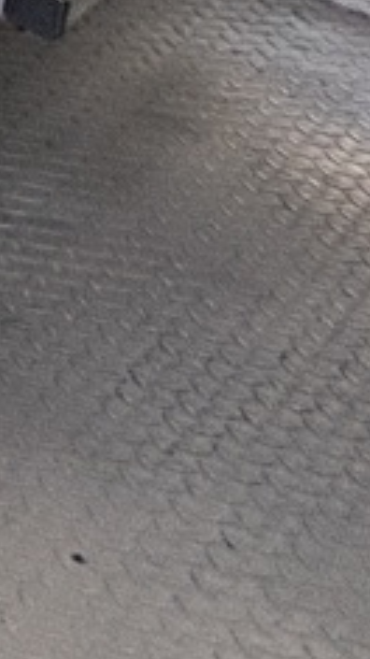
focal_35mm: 91
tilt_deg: -10.6
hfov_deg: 6.8
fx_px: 1589
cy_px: -715
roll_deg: -2.1
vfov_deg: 16.6
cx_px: -1385
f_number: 2.2
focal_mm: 2.22
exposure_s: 1/99
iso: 200
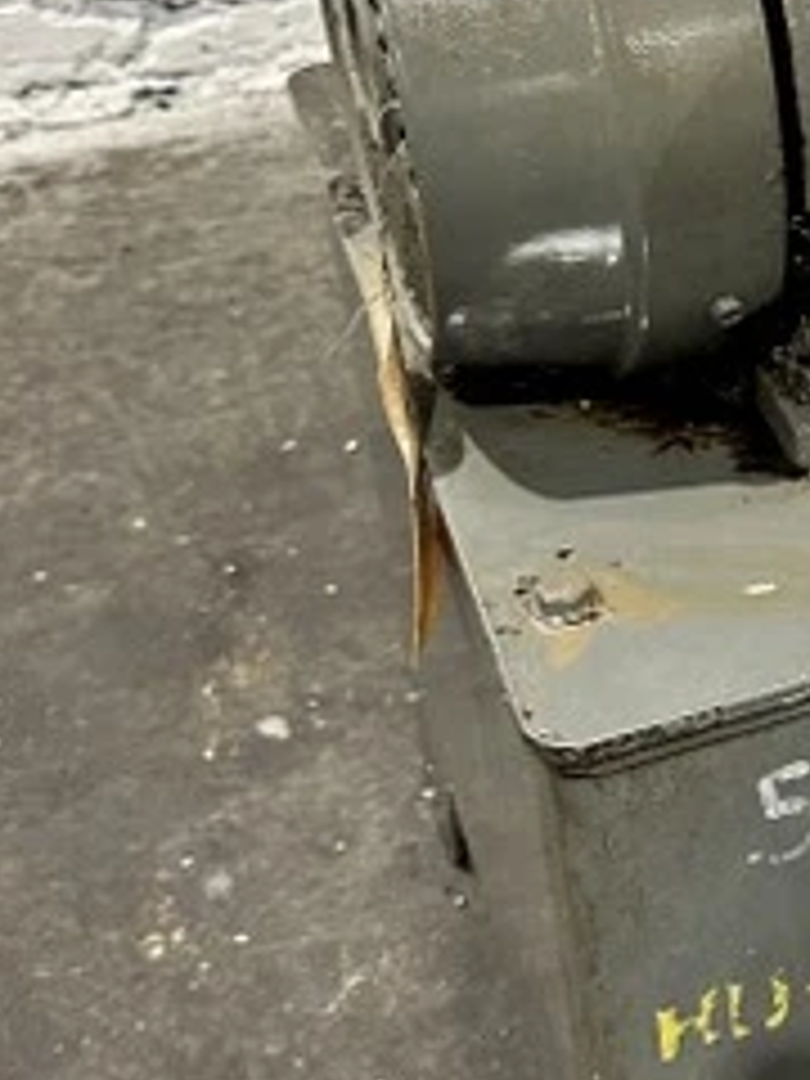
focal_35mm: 75
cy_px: 216
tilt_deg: -29.5
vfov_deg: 25.5
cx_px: 1109
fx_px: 2340
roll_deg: -0.6
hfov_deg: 18.1
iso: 250
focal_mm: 6.86
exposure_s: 1/60
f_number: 1.78
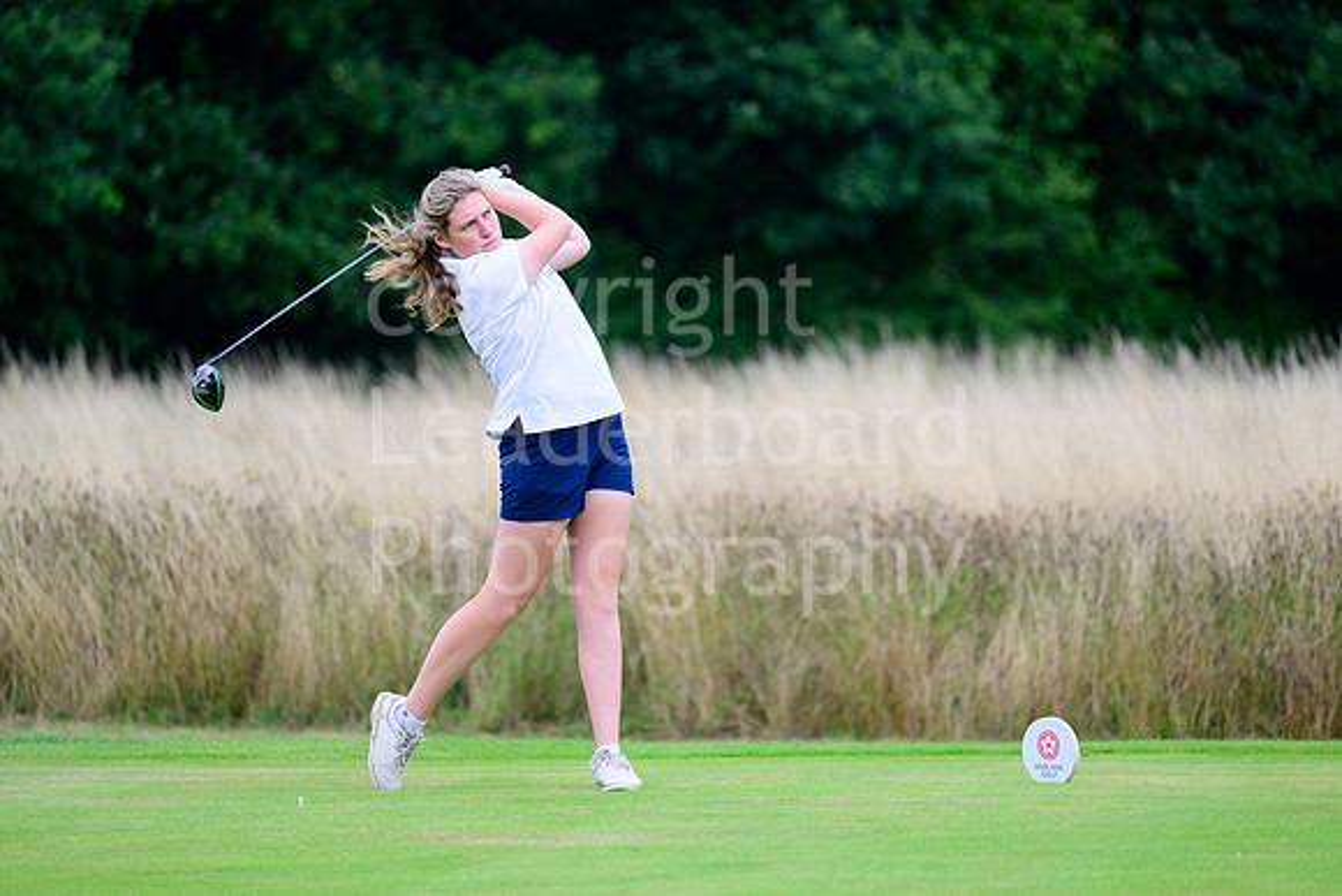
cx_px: 671
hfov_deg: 6.9
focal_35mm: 300
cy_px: 448
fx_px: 11185
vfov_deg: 4.6
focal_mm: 300
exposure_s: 1/2000
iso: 1250
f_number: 5.3
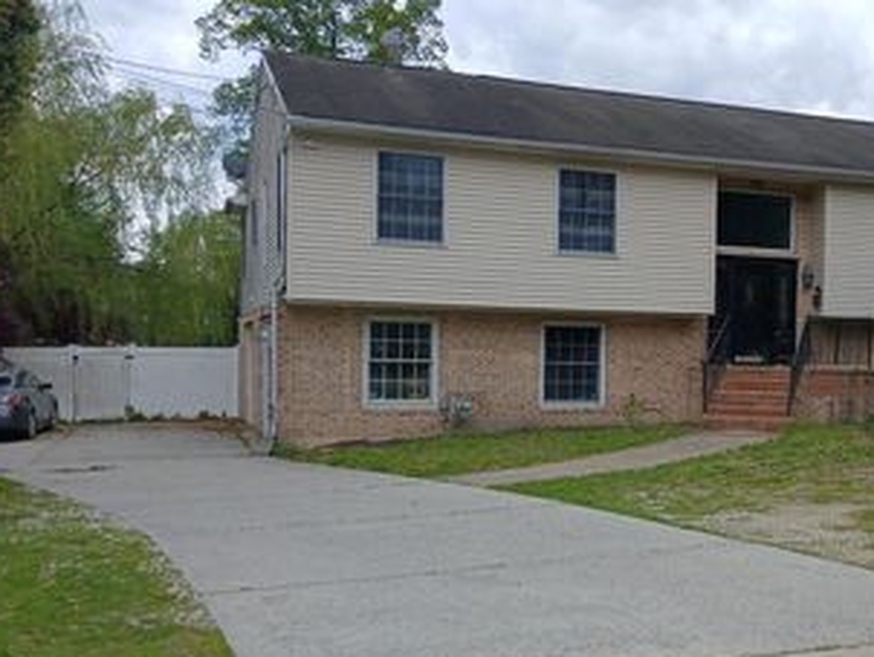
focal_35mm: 43
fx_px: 1087
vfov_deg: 33.6
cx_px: 686
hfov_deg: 42.1
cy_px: 381
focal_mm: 3.98
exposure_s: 1/423
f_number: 1.8
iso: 20
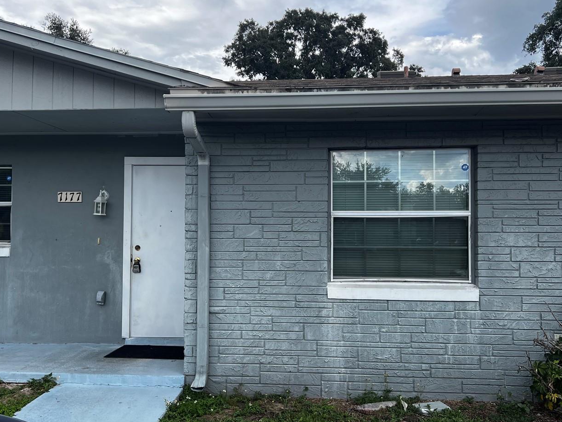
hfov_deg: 53.9
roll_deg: +0.2
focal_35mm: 34
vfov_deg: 41.8
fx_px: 552
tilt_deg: +1.7
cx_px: 272
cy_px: 213
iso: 50
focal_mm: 5.7
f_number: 1.5
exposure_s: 1/1511
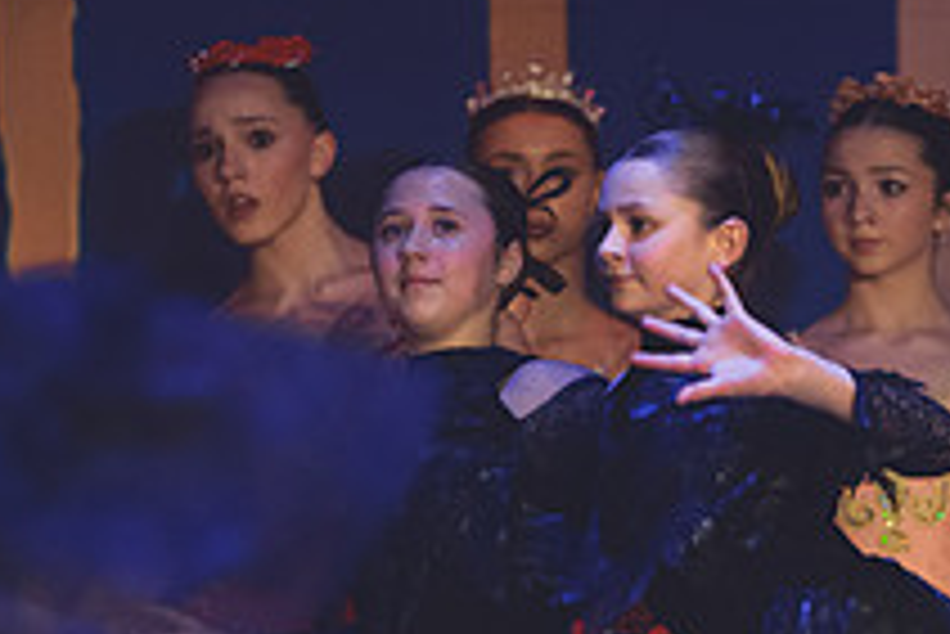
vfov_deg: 2.8
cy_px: 546
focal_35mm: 494
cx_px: 500
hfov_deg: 4.2
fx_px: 13045
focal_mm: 180
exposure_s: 1/320
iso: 5000
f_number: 2.8
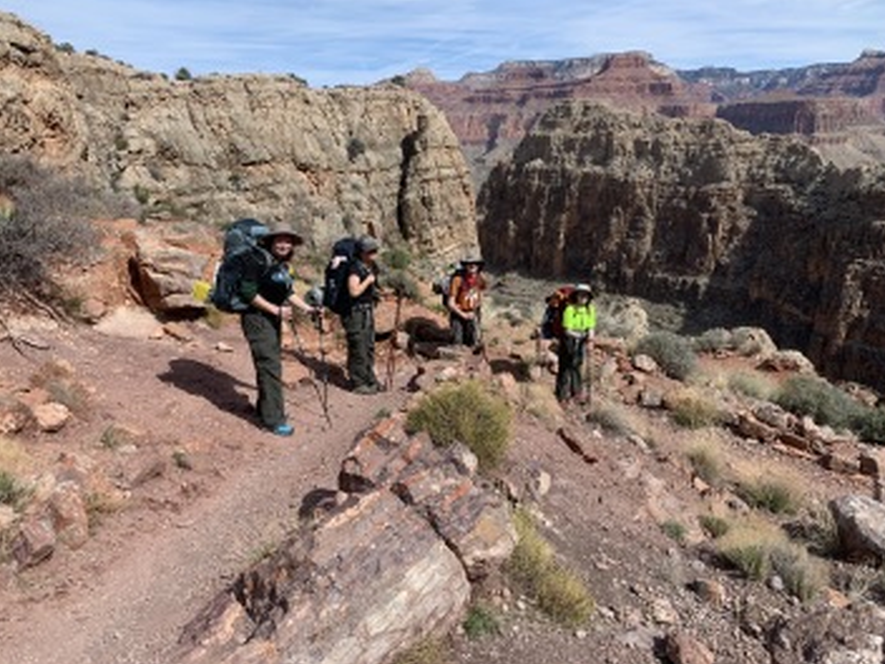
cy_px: 322
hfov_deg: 65.3
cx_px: 453
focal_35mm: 27
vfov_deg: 51.3
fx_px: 690
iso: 25
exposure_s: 1/2309
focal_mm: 4.25
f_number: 1.8
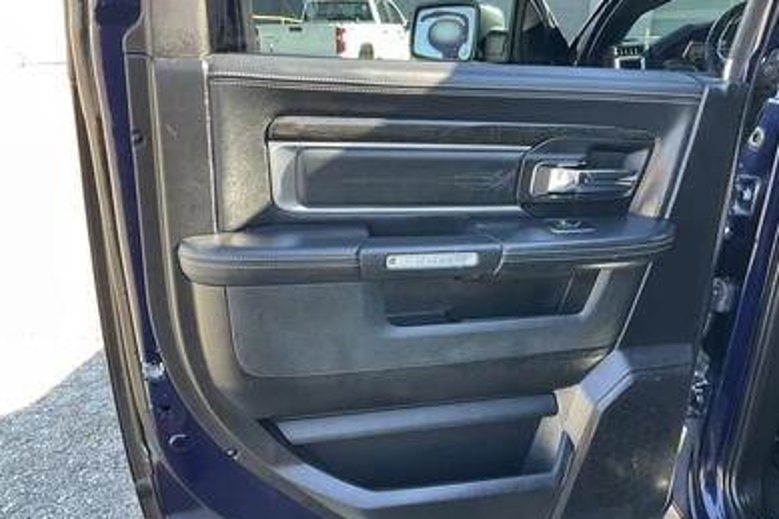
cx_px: 391
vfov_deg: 42.2
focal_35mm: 31
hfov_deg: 60.3
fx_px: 670
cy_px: 297
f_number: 1.8
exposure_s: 1/122
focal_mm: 3
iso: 64
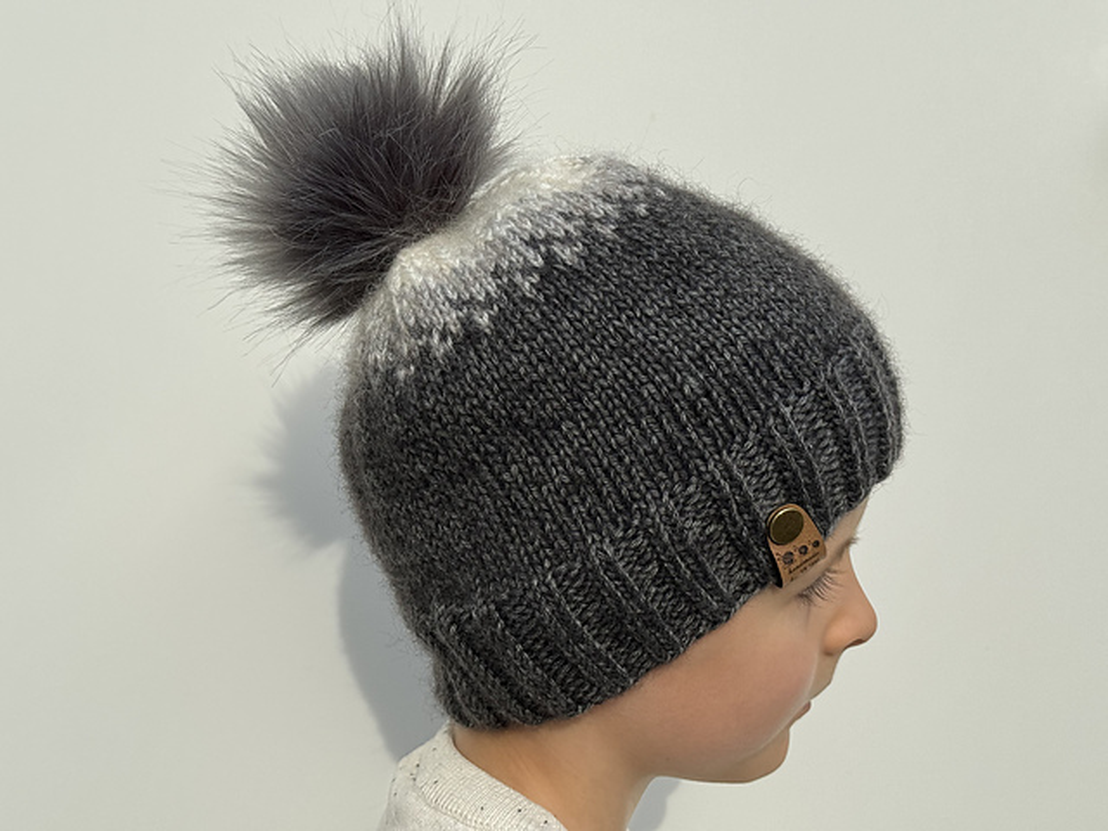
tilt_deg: +4.2
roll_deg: +0.4
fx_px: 1536
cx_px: 554
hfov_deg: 39.7
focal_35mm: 48
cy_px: 416
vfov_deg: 30.3
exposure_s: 1/1818
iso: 64
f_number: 1.78
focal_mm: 6.76
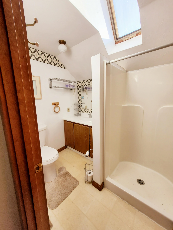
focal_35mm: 13
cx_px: 86
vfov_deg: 106.2
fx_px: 87
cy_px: 115
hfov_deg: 89.9
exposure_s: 1/123
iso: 40
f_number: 2.2
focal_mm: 1.74
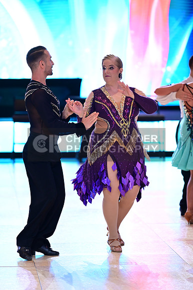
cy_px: 145
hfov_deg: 9.8
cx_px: 96
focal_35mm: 140
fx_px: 1127
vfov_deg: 14.7
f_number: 2.8
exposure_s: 1/400
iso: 2000
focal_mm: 140
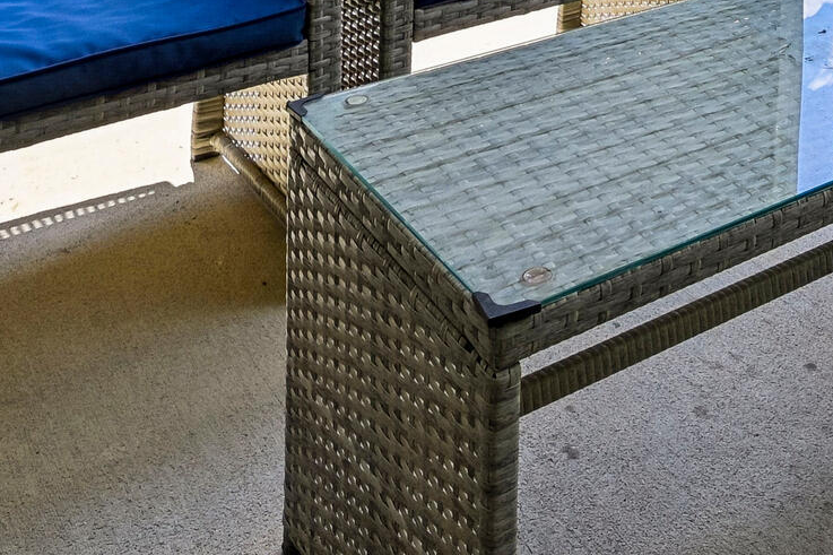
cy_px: -512
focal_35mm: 57
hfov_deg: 32.5
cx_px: 818
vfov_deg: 17.8
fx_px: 1319
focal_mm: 14
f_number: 8
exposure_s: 1/100
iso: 100
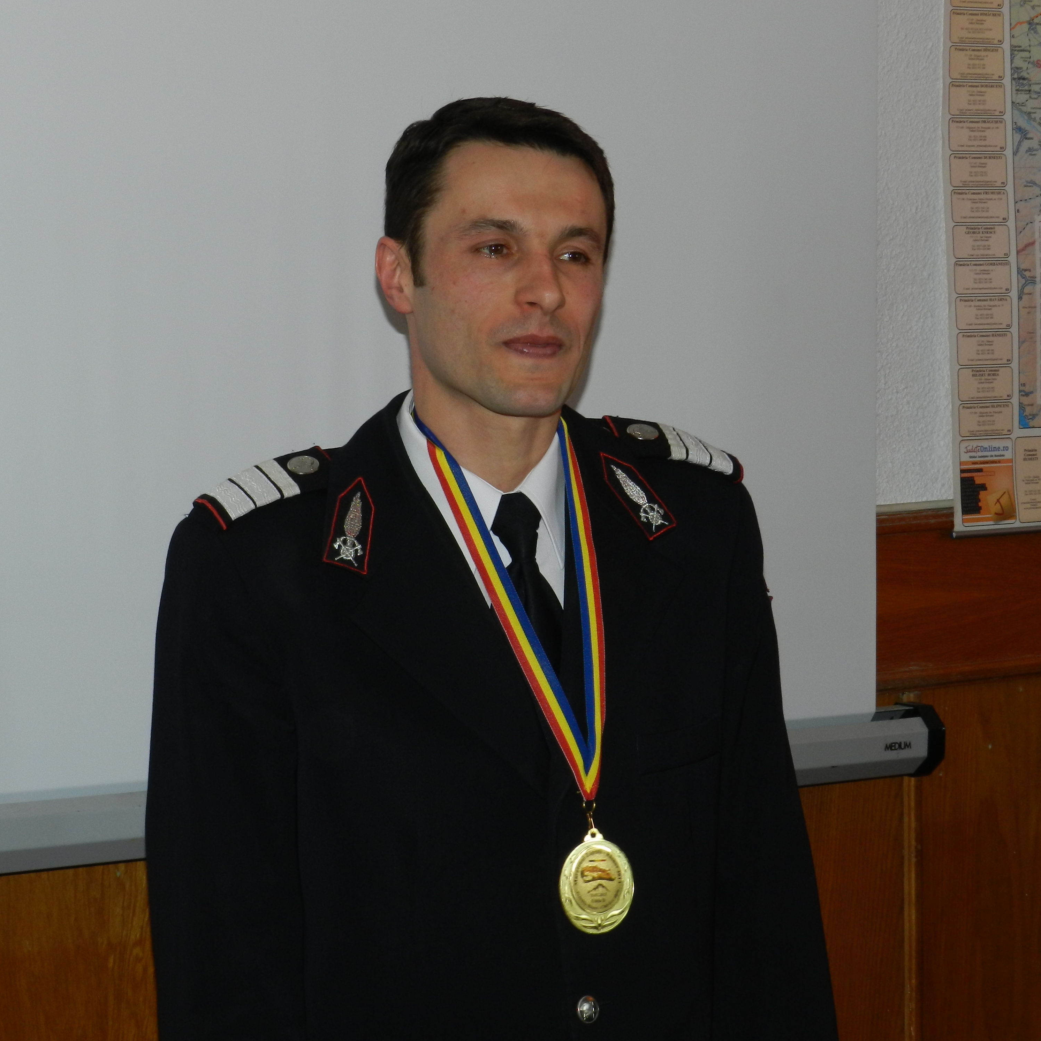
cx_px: 484
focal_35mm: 90
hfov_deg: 19.3
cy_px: 522
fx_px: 3062
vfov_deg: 19.3
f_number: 4.8
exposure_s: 1/30
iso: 200
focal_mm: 13.5
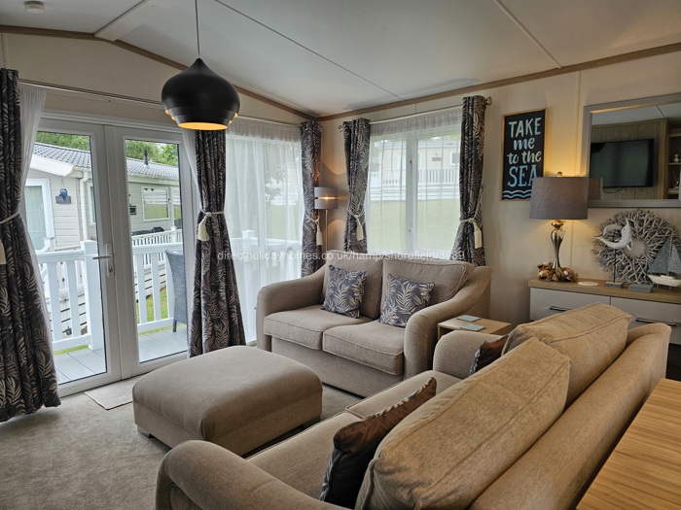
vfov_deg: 58.9
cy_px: 255
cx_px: 340
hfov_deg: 73.9
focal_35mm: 23
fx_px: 452
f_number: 1.7
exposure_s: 1/100
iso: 16
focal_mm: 6.3
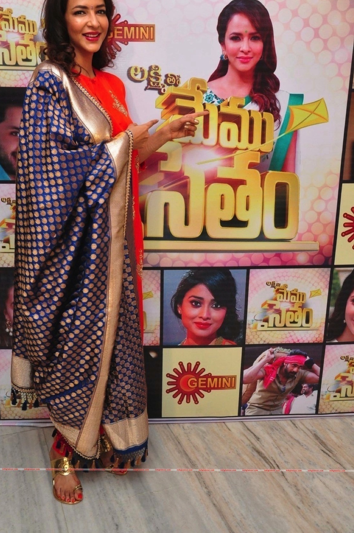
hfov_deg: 34.1
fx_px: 576
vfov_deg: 49.5
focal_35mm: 39
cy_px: 246
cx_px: 163
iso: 1600
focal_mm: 24
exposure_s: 1/125
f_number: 10
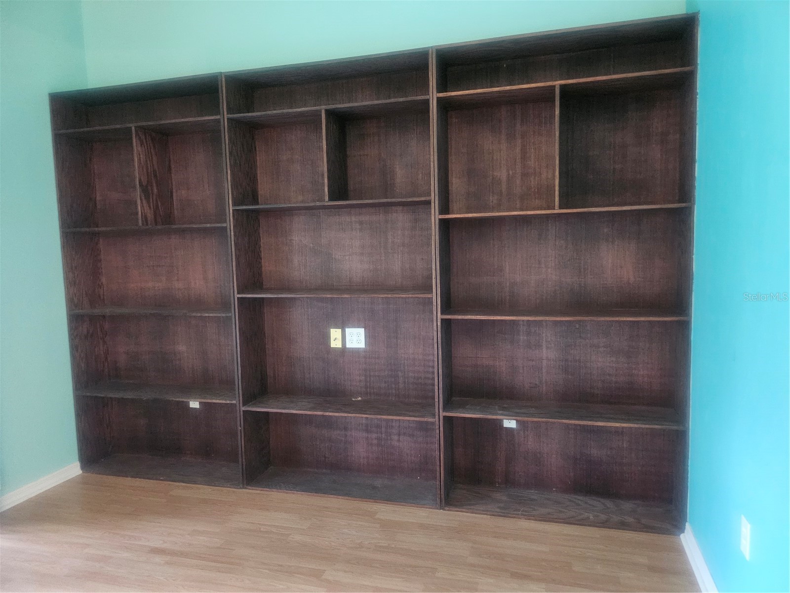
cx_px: 395
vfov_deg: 56.8
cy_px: 296
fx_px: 548
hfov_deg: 71.6
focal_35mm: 24
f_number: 1.8
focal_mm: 5
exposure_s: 1/24
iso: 1250
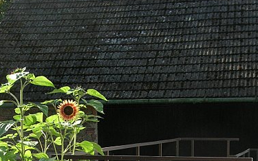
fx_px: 604
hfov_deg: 24.1
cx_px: 109
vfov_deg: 14.7
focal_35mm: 86
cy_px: 196
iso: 64
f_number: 4.8
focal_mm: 7.8
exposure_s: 1/218
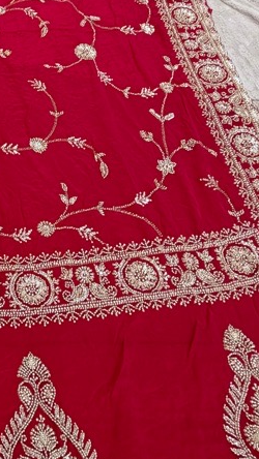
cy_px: 93
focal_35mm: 44
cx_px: -94
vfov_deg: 44.2
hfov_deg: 23.4
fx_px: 537
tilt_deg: -49.4
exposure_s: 1/50
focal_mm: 2.22
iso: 250
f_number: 2.2
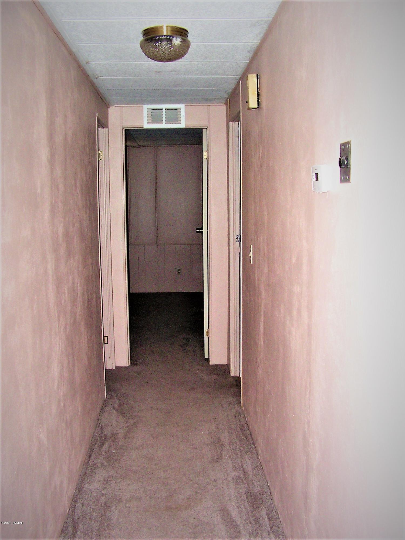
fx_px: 562
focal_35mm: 36
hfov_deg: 39.7
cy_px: 270
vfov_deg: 51.4
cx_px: 202
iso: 200
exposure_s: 1/40
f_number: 3.2
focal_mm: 6
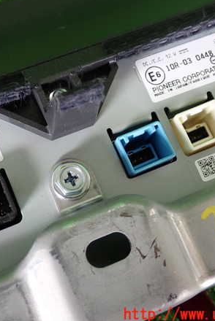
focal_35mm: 51
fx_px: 456
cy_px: 160
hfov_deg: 26.4
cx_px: 69
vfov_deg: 38.9
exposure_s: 1/40
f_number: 2.5
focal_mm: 6.37
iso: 200
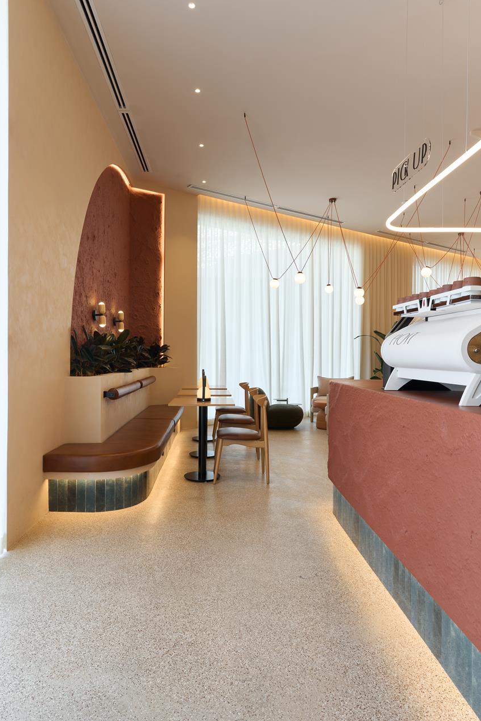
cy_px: 347
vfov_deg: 76.1
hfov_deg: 55.1
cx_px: 235
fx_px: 461
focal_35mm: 23
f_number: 13
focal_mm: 22
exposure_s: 1/4
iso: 100
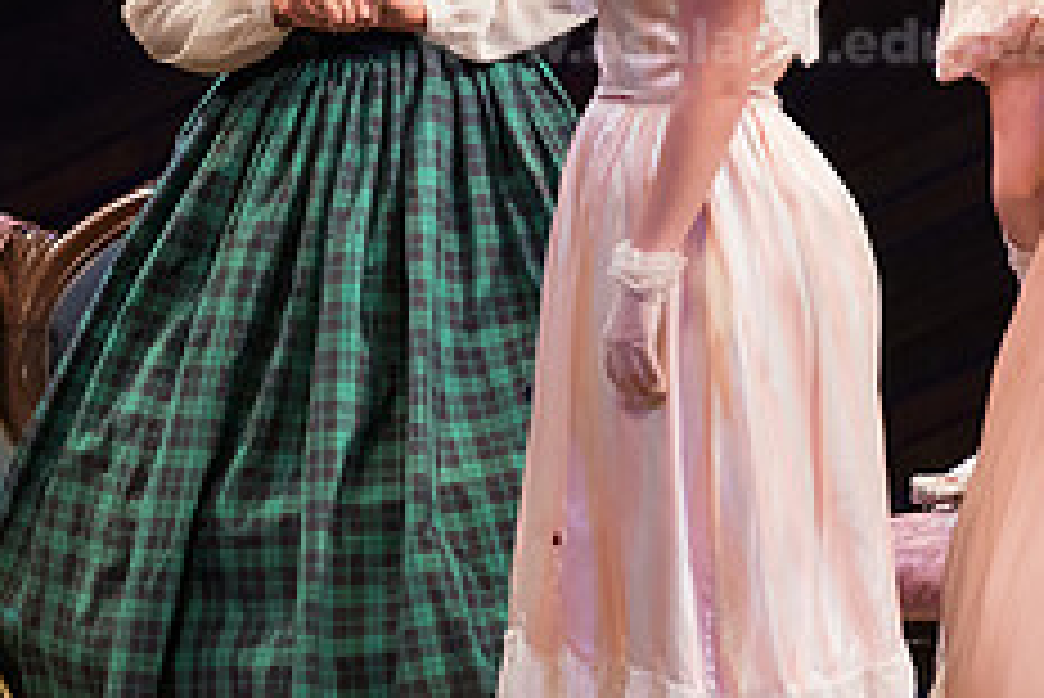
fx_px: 21734
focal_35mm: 749
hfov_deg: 2.8
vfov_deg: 1.8
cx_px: 212
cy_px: 137
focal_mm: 300
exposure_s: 1/400
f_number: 5
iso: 3200
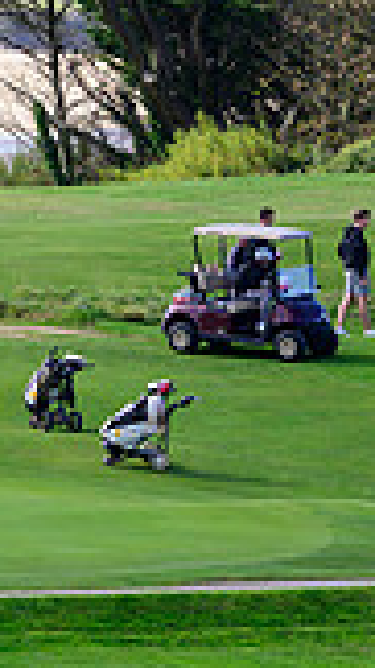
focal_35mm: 702
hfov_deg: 1.7
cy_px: 25
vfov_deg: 3.1
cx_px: -787
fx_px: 12422
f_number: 5.6
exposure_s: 1/400
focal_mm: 125
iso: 125
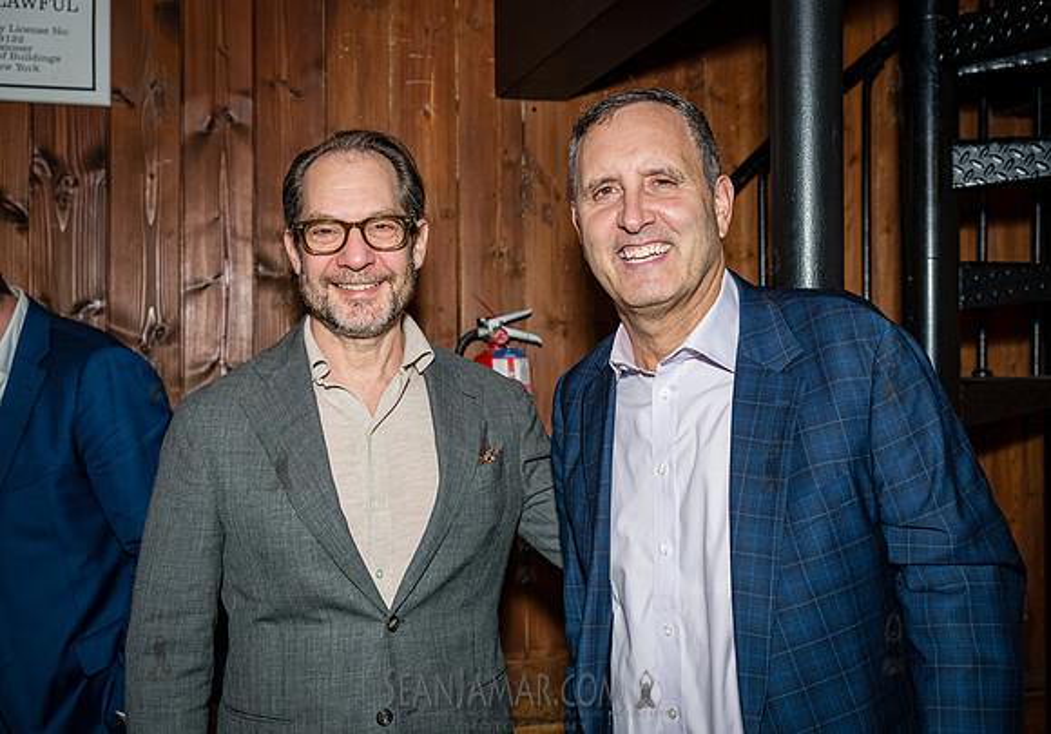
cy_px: 350
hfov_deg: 47.2
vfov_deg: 33.9
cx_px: 525
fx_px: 1202
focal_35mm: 41
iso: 4000
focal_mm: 35
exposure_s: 1/200
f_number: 4
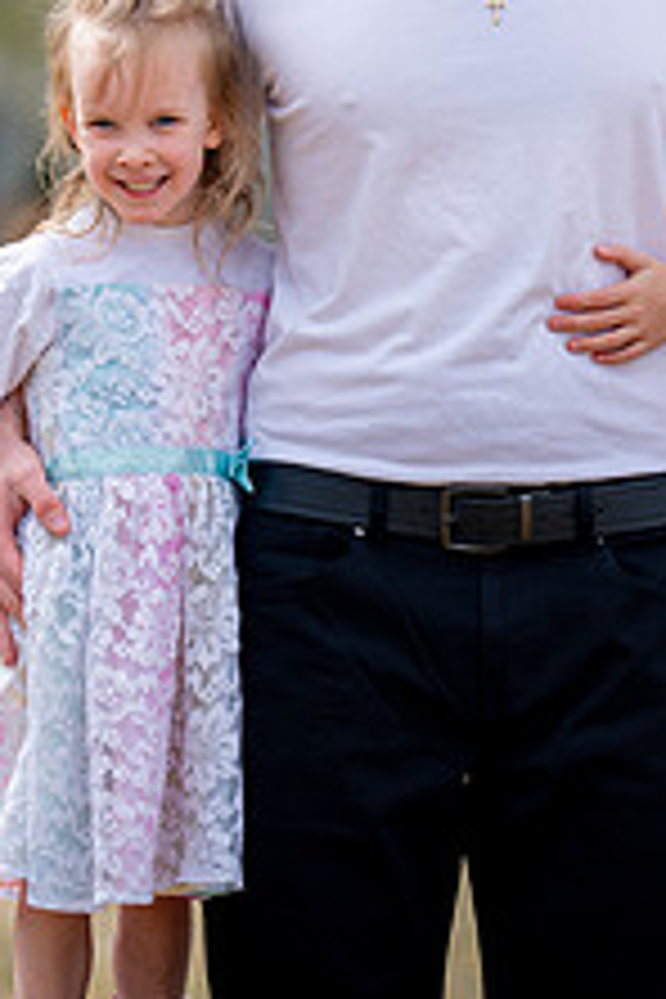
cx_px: 468
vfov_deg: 10.1
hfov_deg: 6.8
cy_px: 256
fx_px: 5633
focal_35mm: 203
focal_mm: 100
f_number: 2
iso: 100
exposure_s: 1/2500
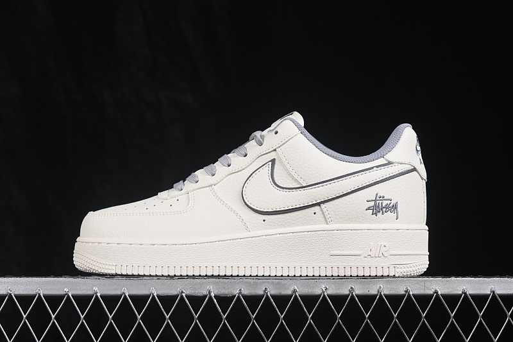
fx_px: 1068
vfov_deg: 18.2
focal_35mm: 75
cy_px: 171
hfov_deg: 27.0
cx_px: 256
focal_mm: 50
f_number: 8
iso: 160
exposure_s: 1/80
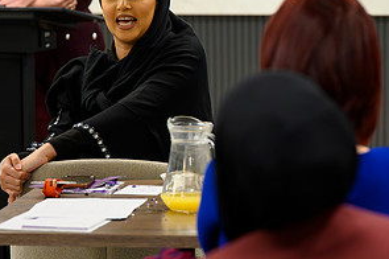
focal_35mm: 179
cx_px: 290
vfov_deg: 7.7
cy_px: 117
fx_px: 1932
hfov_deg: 11.5
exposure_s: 1/200
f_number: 2.8
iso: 2500
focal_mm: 82
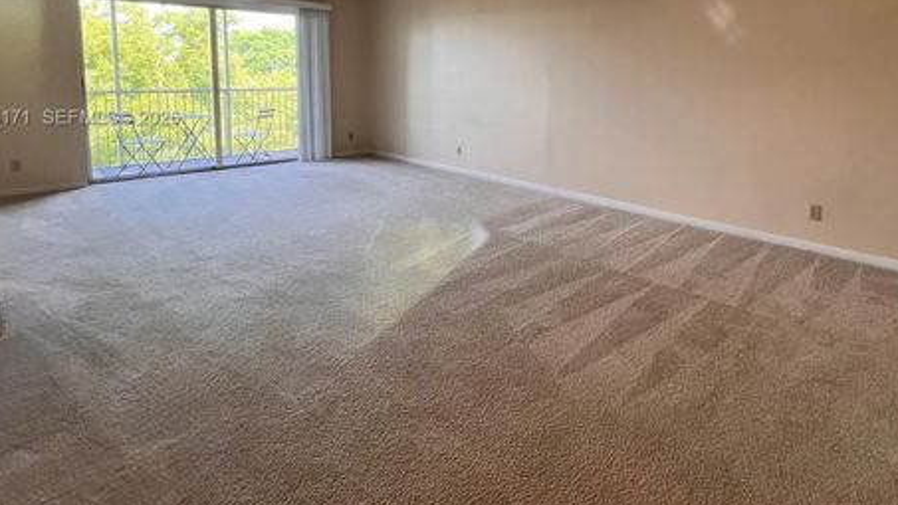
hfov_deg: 84.8
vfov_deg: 53.1
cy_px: 119
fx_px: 476
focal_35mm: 20
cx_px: 567
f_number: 1.8
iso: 200
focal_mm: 1.57
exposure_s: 1/120
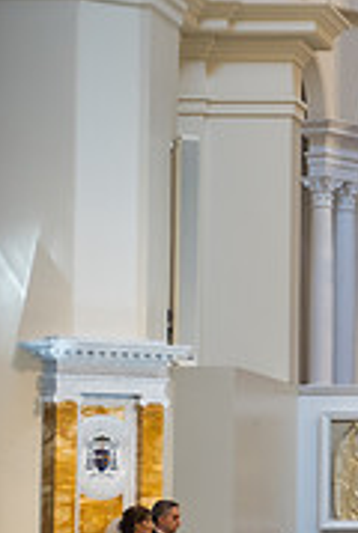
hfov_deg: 5.8
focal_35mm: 227
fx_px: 3373
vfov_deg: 9.1
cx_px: 849
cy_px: 311
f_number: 2.8
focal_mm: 70
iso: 1000
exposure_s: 1/160
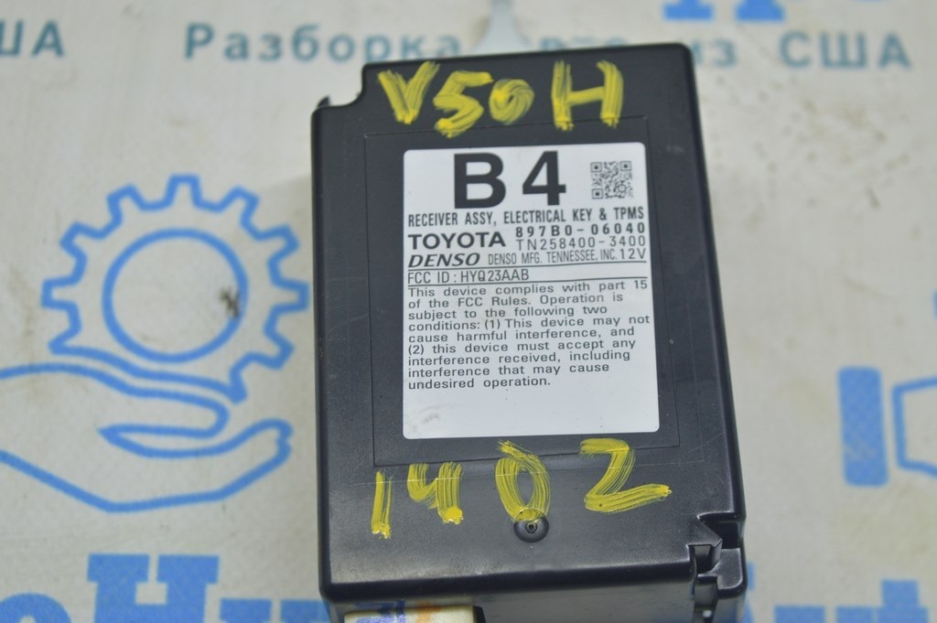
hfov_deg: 28.1
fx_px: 1872
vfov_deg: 18.9
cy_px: 312
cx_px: 468
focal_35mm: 72
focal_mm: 48
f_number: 5.3
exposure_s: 1/40
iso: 400
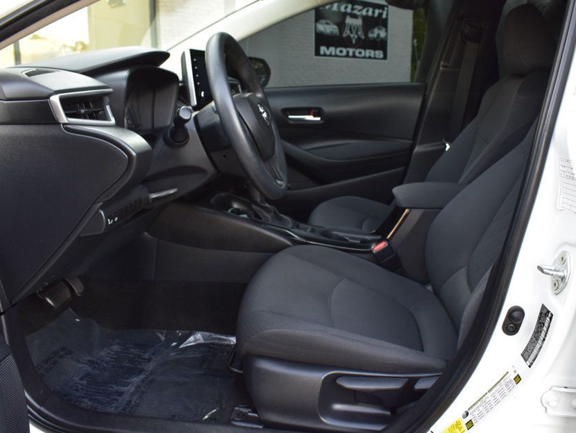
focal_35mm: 32
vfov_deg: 44.2
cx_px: 297
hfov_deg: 56.8
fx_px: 533
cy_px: 227
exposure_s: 1/20
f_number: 6.3
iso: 400
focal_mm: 18
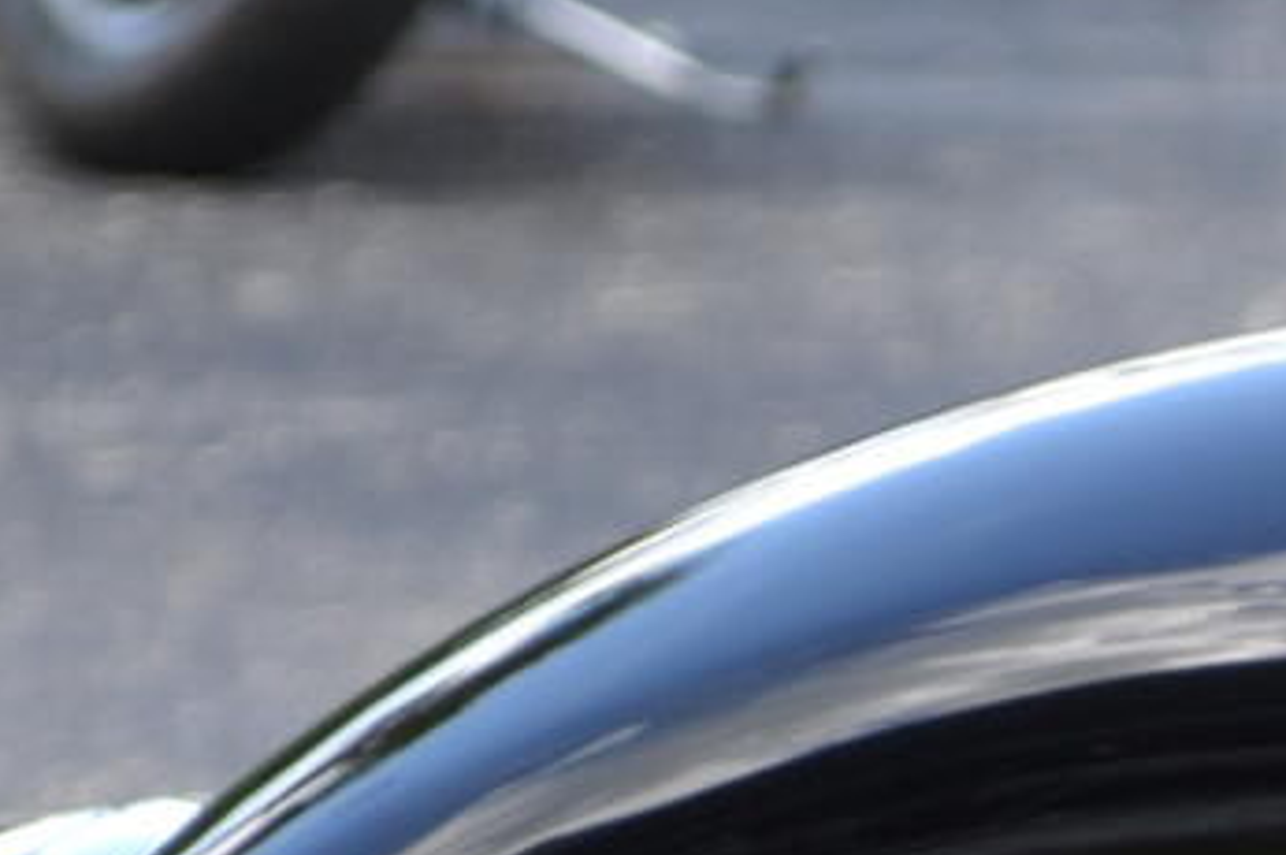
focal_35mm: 434
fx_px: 15488
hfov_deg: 4.7
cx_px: 1624
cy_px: 2433
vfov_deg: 3.1
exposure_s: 1/100
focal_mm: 50
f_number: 5.6
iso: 100
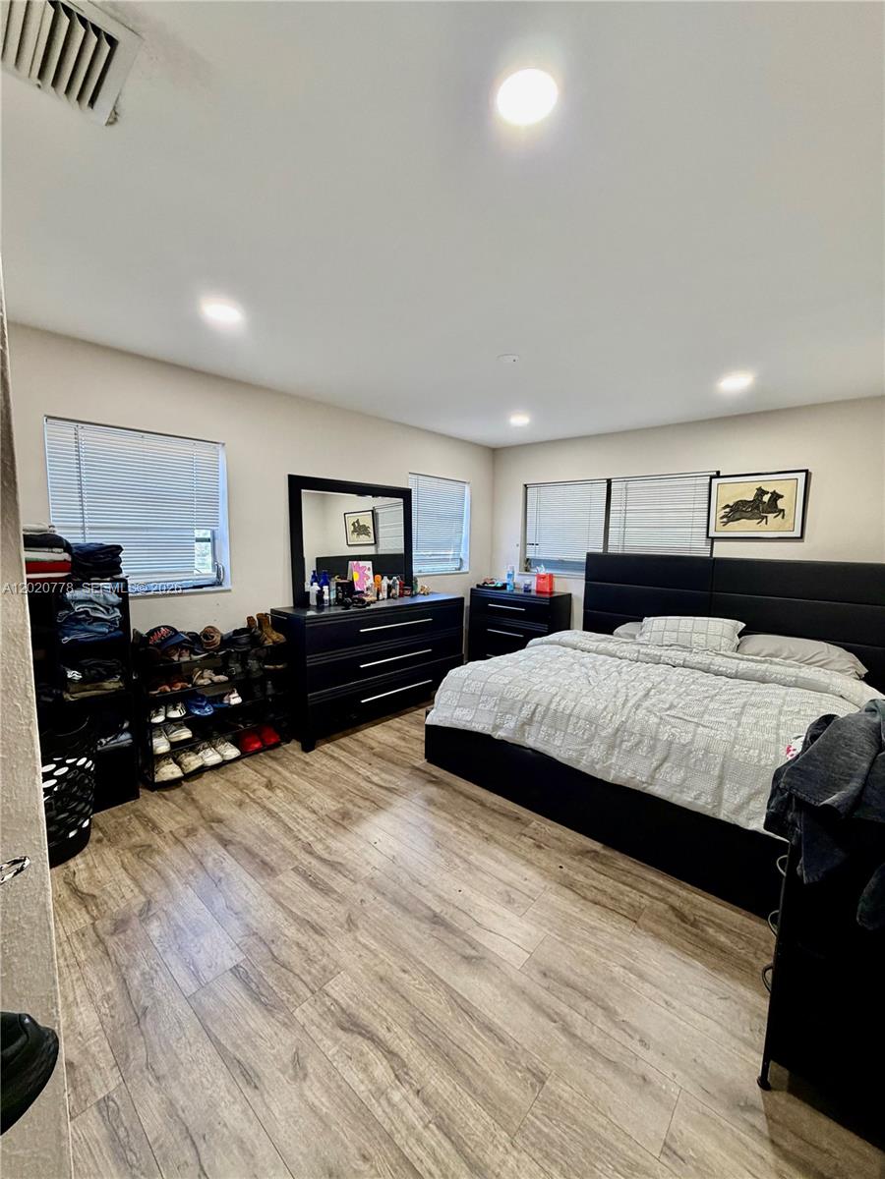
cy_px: 590
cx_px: 442
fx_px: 477
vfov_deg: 102.1
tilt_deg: -5.9
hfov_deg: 85.7
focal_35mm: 14
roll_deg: -1.0
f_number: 2.2
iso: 250
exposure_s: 1/60
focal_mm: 2.22
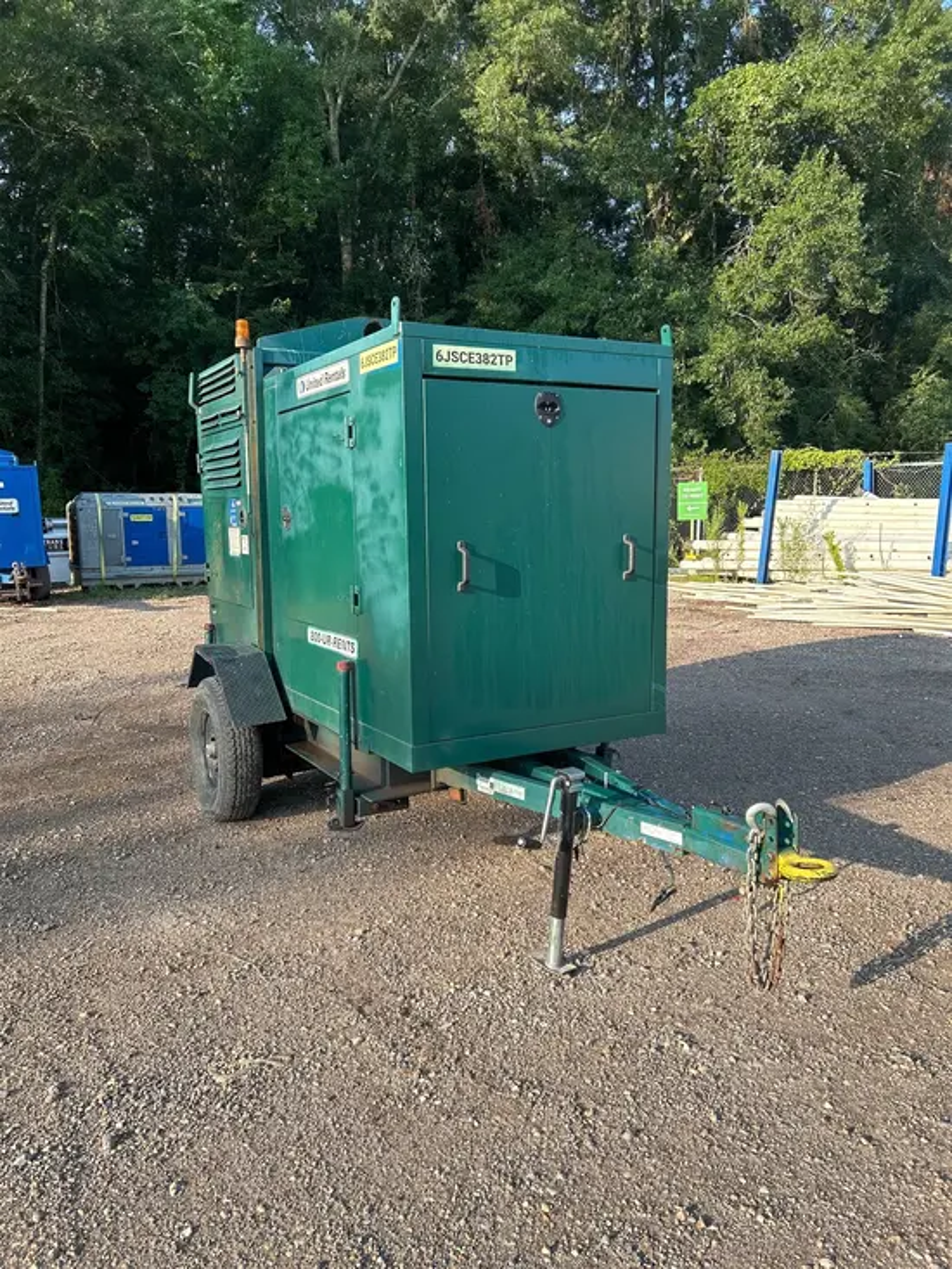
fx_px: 953
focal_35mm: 26
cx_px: 476
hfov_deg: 53.1
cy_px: 634
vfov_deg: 67.3
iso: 50
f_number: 1.5
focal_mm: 5.7
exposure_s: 1/957
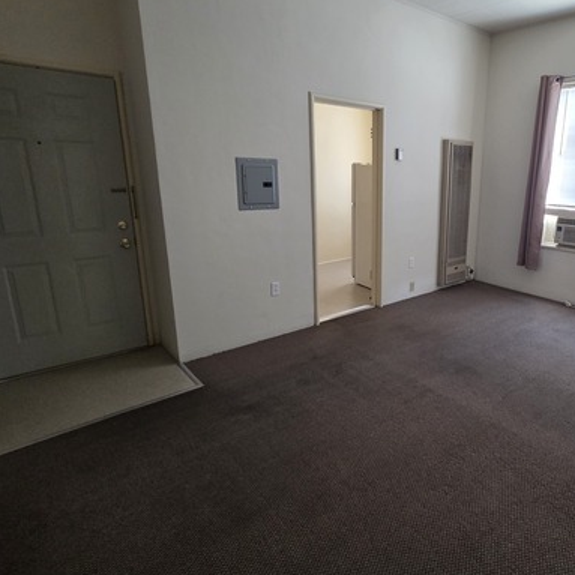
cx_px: 400
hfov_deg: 71.7
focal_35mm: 20
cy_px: 266
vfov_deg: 74.7
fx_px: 376
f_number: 2.2
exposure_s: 1/60
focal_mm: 2.2
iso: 500
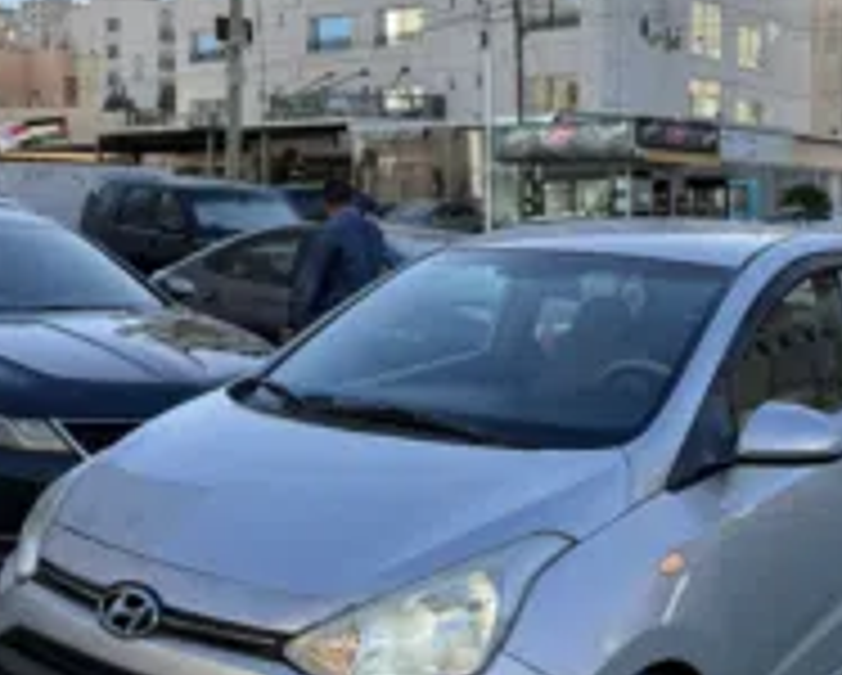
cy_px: 252
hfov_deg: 36.9
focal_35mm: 50
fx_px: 1247
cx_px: 567
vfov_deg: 30.2
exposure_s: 1/1060
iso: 80
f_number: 1.78
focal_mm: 6.76
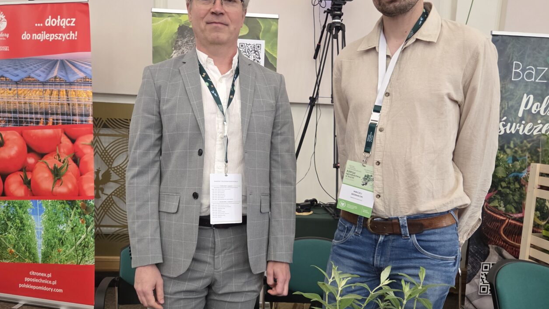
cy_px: 209
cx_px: 272
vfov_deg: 34.3
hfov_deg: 58.0
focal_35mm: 34
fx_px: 495
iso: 640
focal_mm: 5.4
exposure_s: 1/100
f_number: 1.8
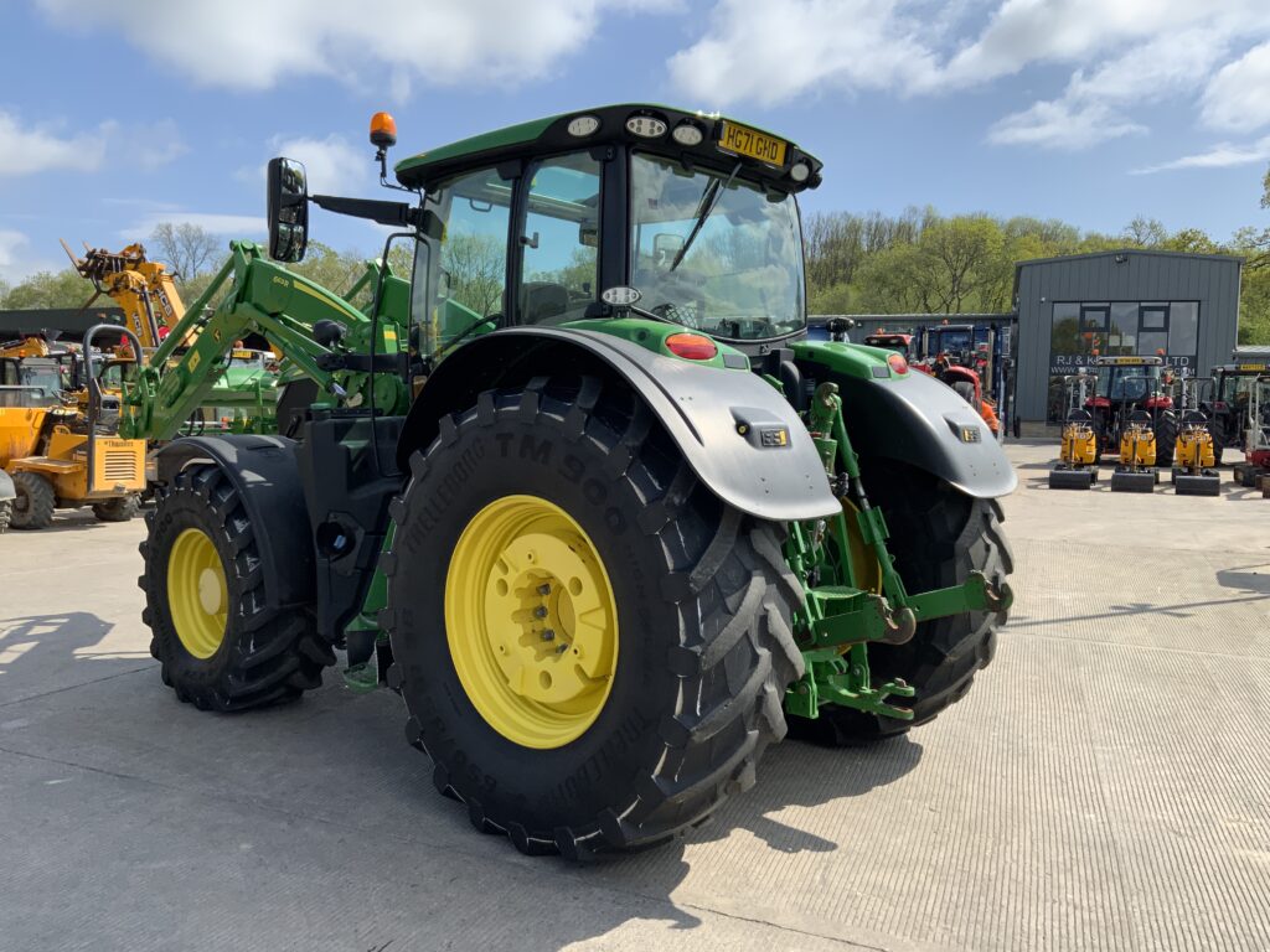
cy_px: 476
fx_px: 1064
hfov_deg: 61.7
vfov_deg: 48.2
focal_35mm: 29
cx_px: 635
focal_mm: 3
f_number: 1.8
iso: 16
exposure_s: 1/1730
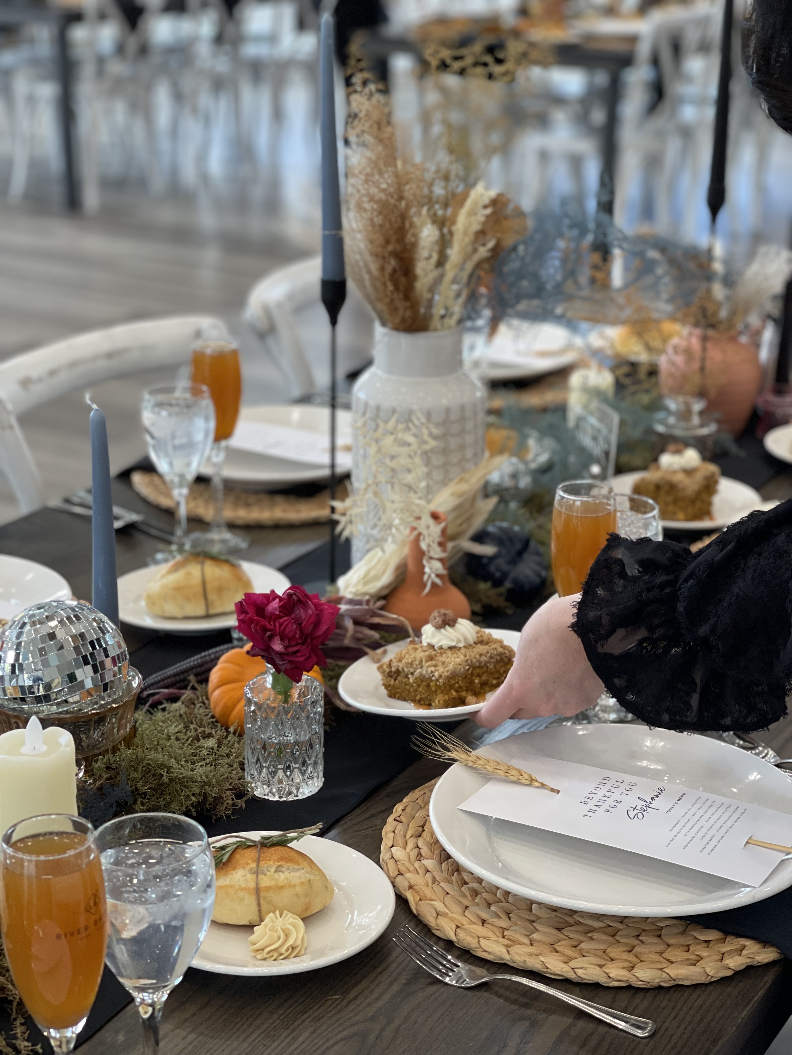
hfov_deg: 22.9
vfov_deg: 30.3
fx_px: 1952
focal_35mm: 64
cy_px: 528
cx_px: 396
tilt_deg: -20.0
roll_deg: -0.5
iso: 125
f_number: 2.2
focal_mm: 7.5
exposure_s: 1/120
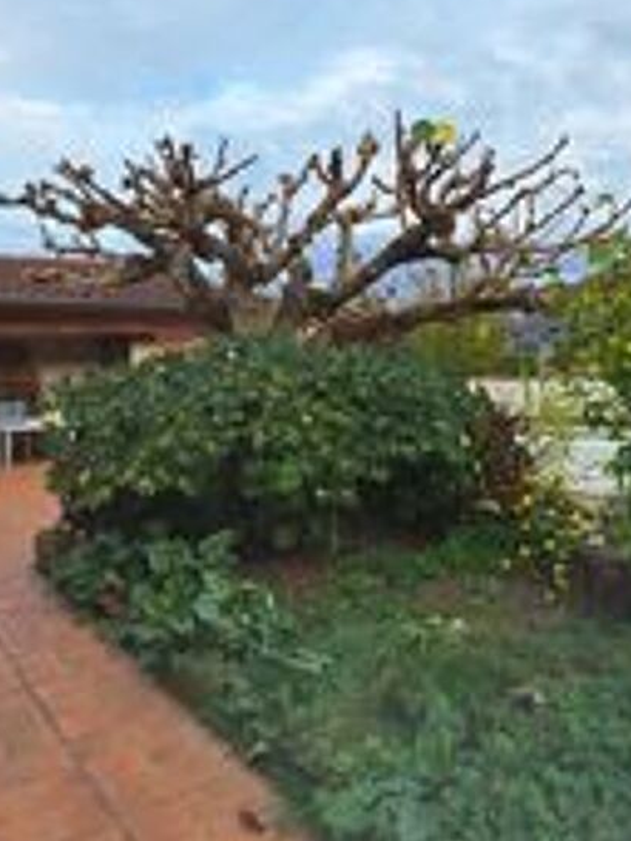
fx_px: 656
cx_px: 352
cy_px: 397
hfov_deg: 51.3
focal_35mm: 27
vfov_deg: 65.3
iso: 40
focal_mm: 5.54
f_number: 1.8
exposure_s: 1/1233
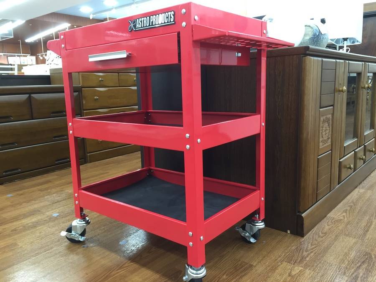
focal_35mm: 29
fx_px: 315
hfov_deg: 61.7
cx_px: 188
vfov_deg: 48.2
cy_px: 141
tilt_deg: -10.4
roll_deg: +2.1
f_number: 2.2
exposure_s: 1/30
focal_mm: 4.15
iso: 80
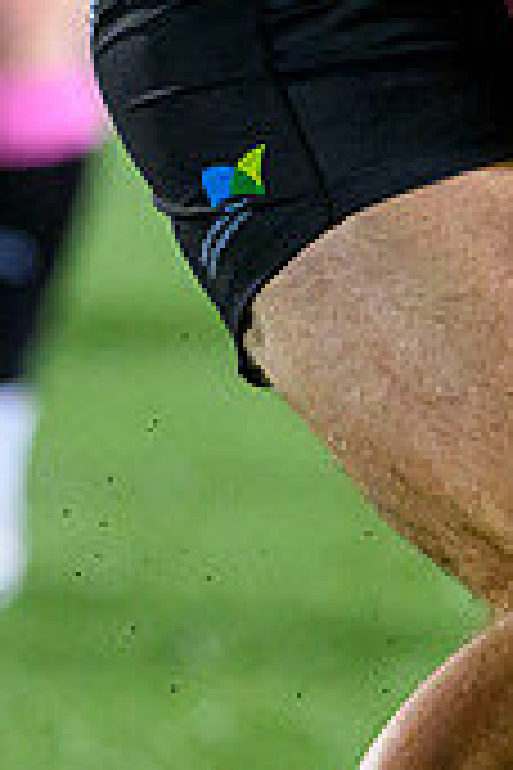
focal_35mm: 1808
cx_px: 1007
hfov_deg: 0.8
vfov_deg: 1.1
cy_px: -134
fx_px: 38643
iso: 10000
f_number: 3.5
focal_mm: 400
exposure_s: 1/1000
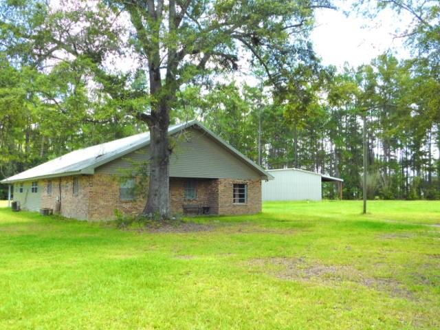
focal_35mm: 30
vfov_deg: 46.8
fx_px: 381
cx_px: 220
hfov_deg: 60.0
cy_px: 165
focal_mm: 5.3
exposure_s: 1/200
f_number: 3.2
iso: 125
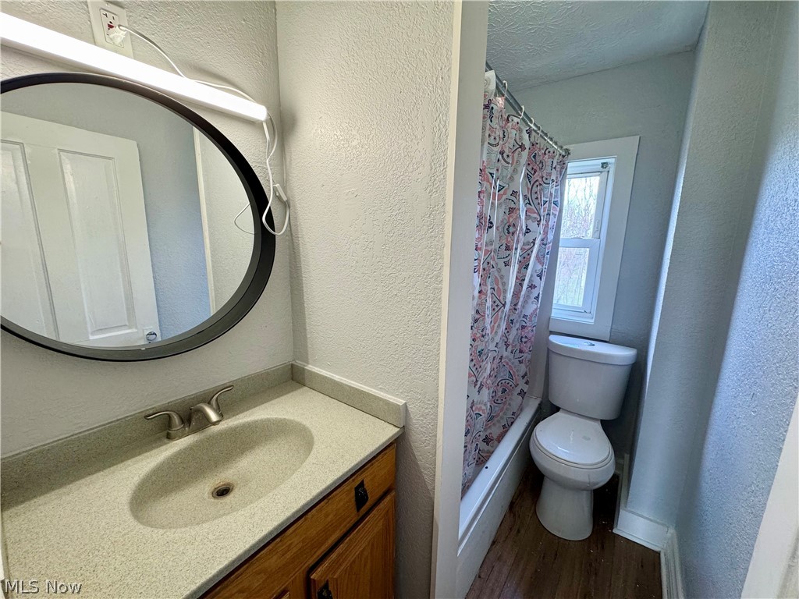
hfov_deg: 102.1
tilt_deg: -11.0
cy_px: 300
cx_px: 400
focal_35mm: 14
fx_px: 323
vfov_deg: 85.7
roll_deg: -1.4
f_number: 2.2
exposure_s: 1/120
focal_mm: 2.22
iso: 200
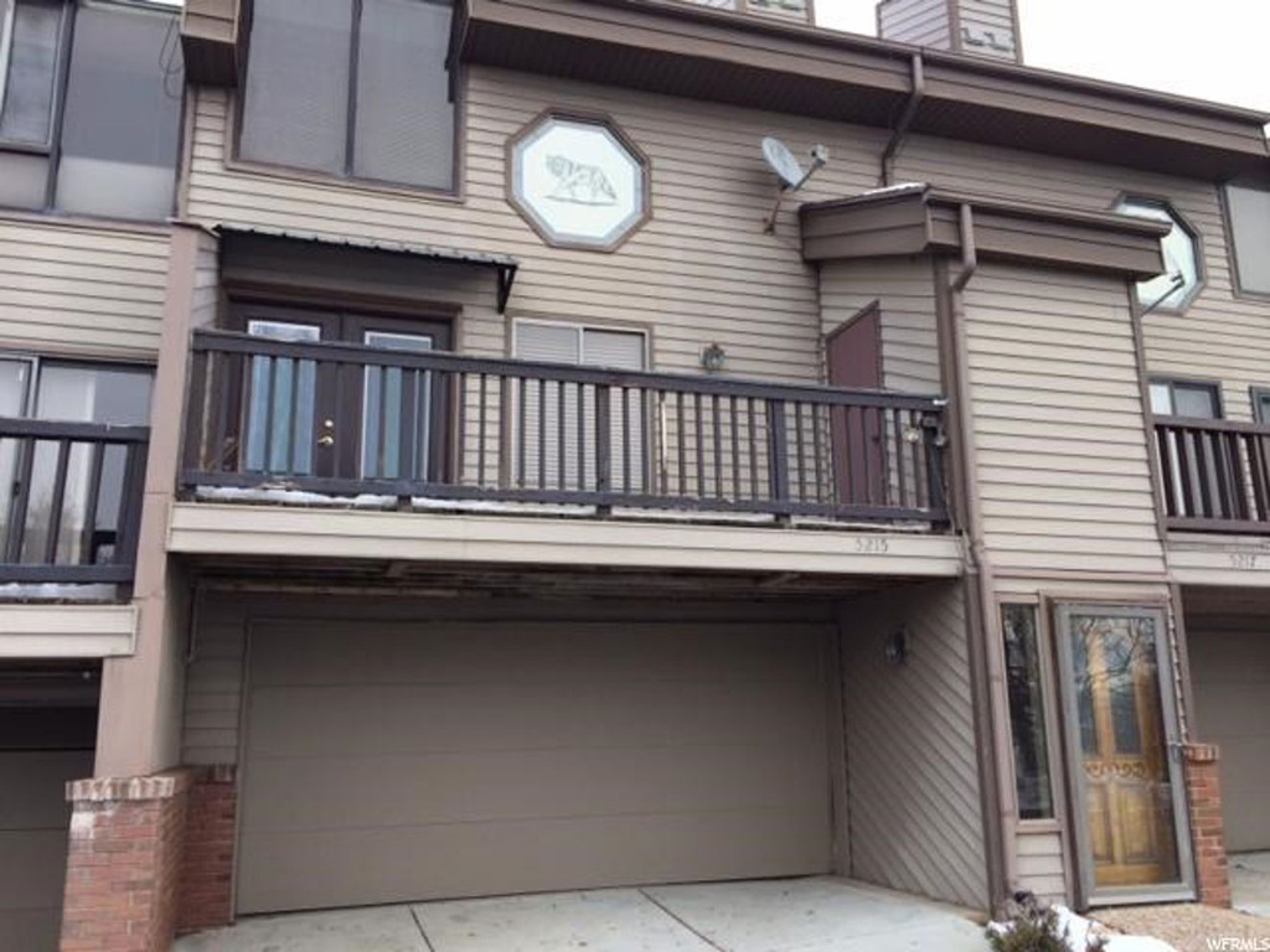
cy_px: 476
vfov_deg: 48.2
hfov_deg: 61.7
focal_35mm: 29
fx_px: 1064
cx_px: 635
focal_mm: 4.15
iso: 32
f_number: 2.2
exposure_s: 1/363
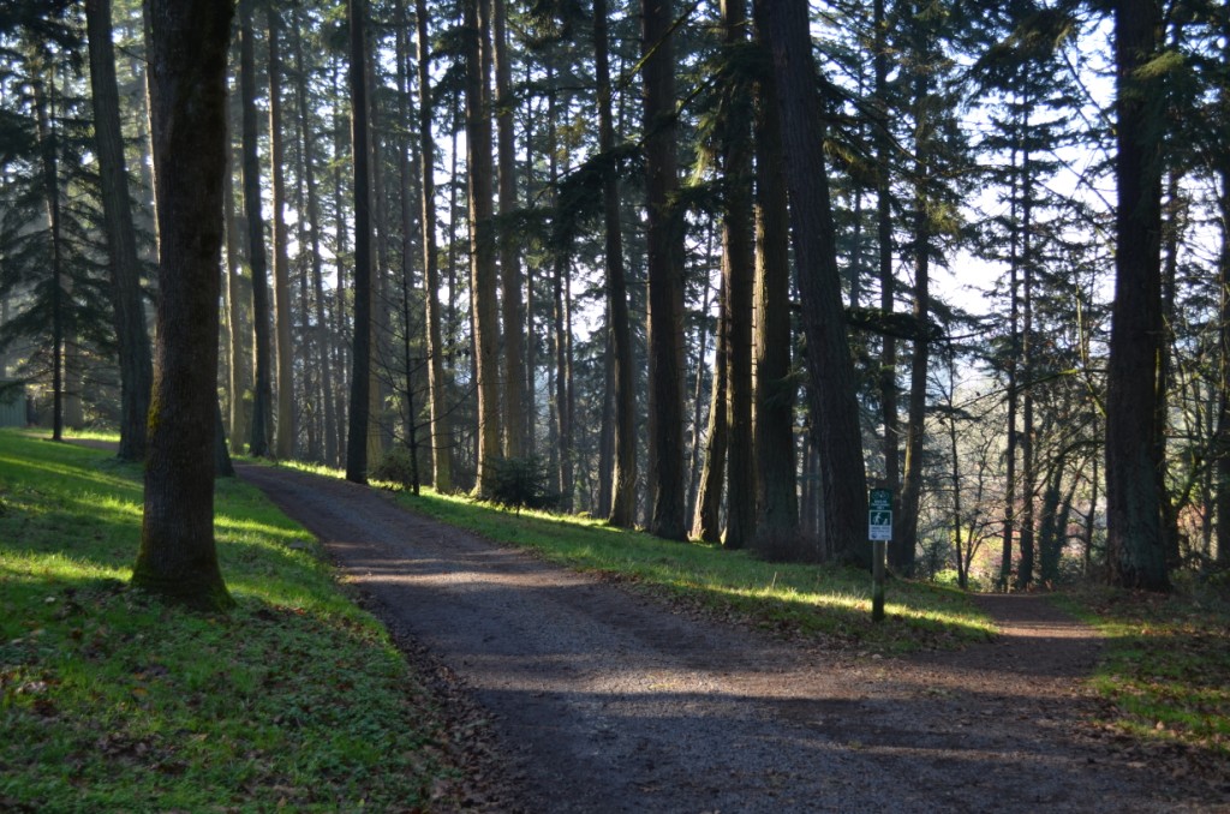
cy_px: 407
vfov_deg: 27.9
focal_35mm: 48
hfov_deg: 41.2
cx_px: 615
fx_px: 1636
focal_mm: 32
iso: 360
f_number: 5.6
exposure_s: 1/125
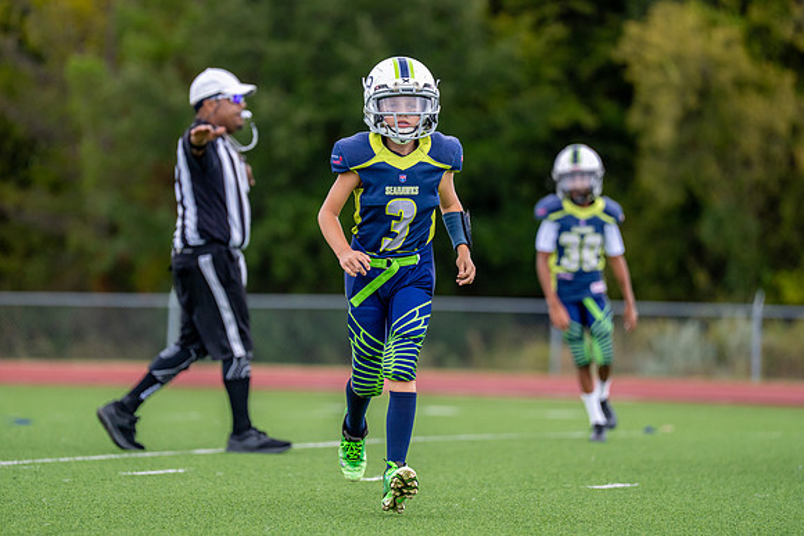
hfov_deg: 8.6
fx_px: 5358
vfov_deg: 5.7
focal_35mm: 240
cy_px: 257
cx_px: 393
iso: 400
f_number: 2.8
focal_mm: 200
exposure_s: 1/2500
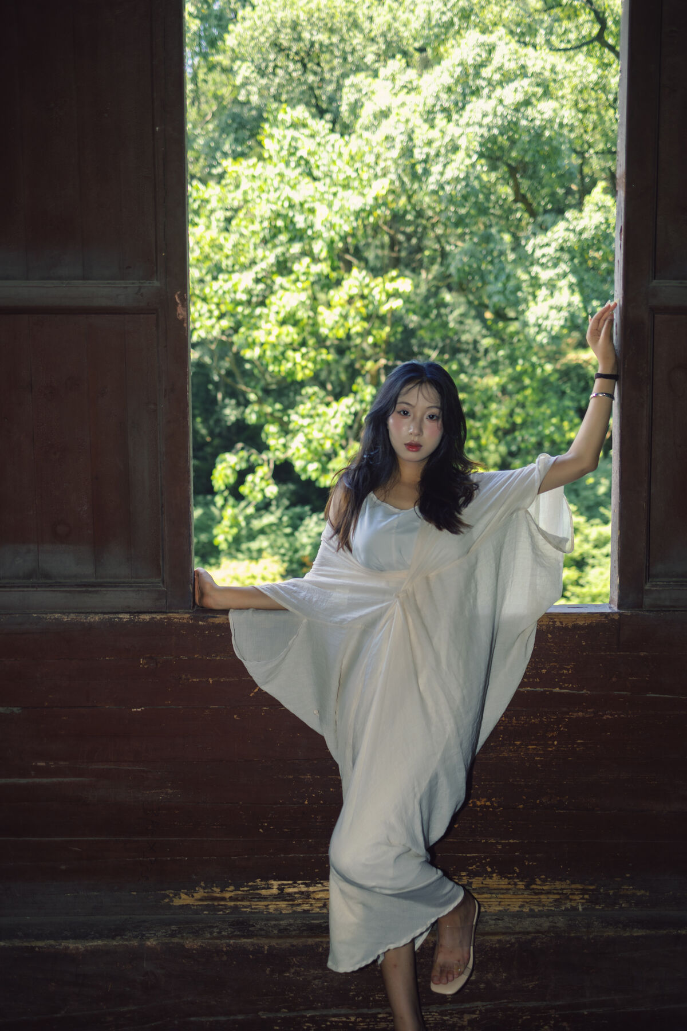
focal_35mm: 35
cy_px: 516
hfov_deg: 37.9
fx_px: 1002
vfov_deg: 54.4
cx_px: 344
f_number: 2.2
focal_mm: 35
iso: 100
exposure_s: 1/200
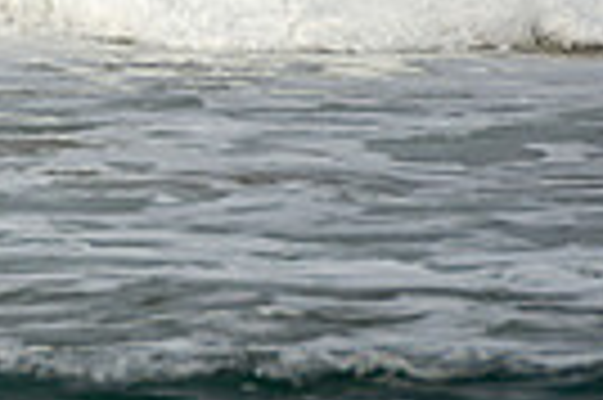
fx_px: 21782
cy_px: -438
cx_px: -477
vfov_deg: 1.1
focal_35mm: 1302
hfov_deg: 1.6
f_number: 5.6
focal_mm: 200
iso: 200
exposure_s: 1/1250
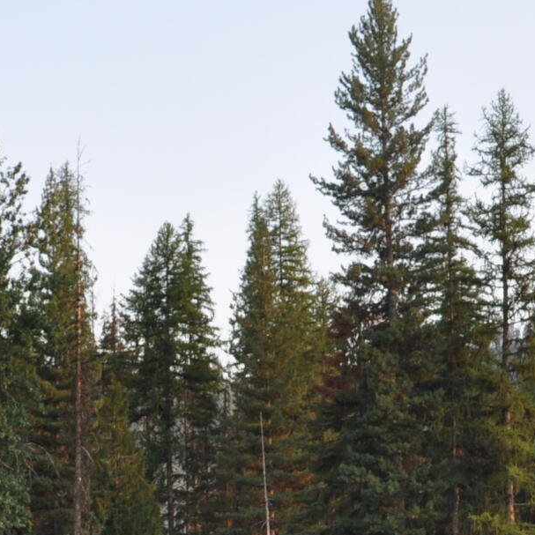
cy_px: 566
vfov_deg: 11.4
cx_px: 163
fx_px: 2640
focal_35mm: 151
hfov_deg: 11.6
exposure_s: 1/200
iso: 200
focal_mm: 24
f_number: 5.6
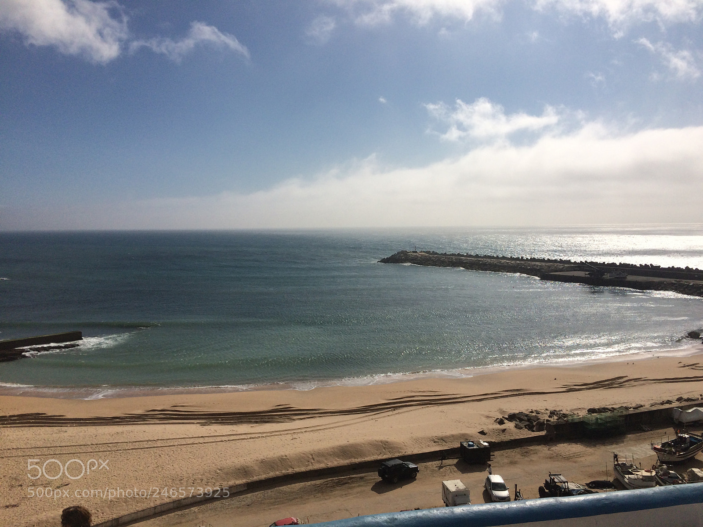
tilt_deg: -3.3
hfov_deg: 61.7
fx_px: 589
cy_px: 264
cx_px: 352
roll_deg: +0.2
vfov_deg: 48.2
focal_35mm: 29
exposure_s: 1/13699
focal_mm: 4.15
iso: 40
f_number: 2.2
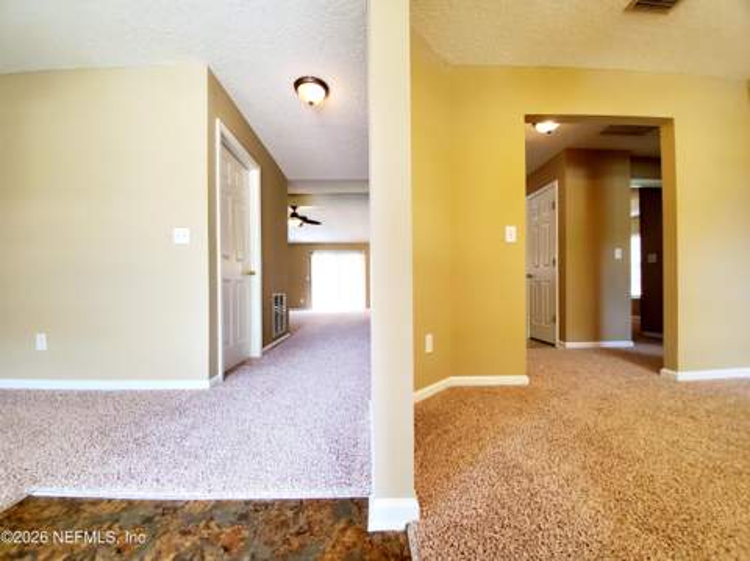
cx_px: 375
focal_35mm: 13
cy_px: 280
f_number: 2.2
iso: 250
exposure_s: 1/59.2
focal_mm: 1.8
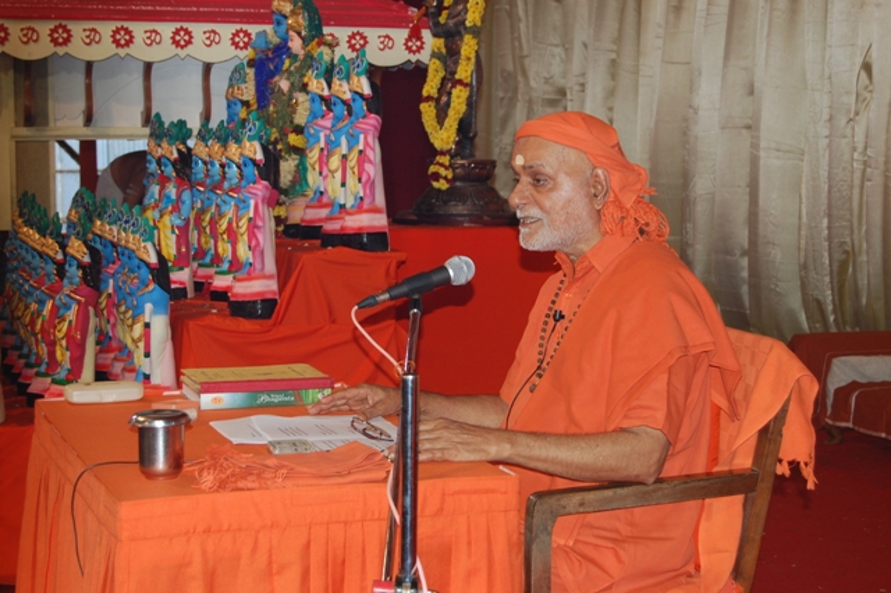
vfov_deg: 19.7
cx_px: 446
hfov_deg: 29.3
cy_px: 296
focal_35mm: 69
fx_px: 1707
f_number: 6.3
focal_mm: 46
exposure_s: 1/100
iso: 400
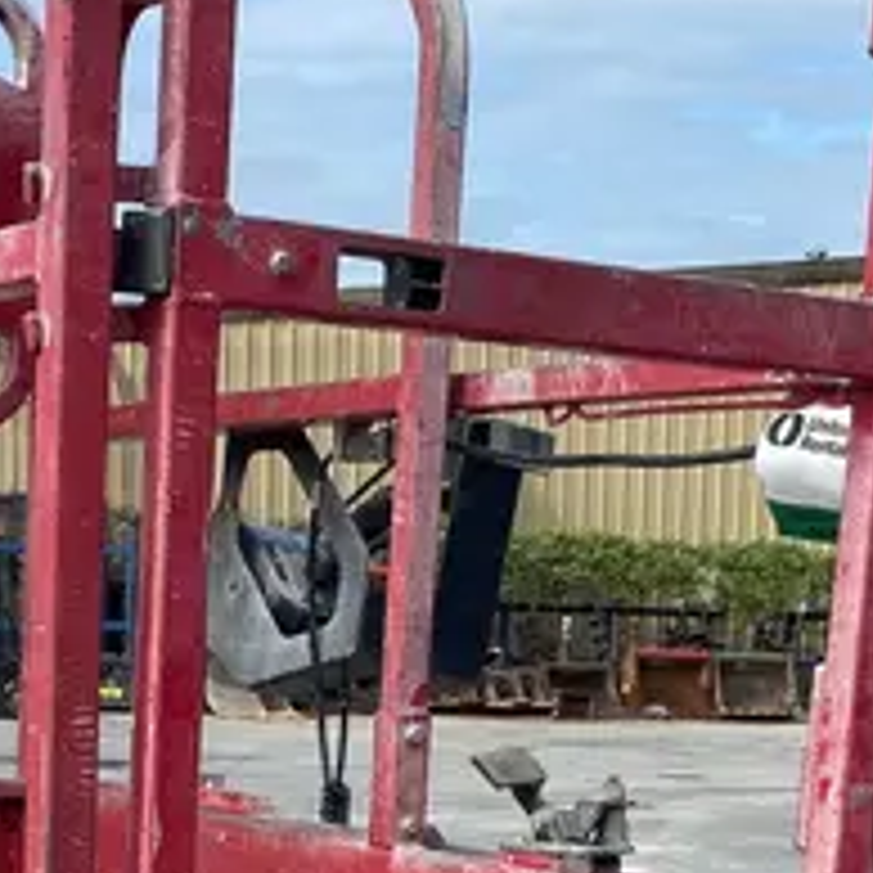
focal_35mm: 87
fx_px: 2482
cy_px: 1060
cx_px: 220
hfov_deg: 19.8
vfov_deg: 18.8
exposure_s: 1/2890
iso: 32
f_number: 1.8
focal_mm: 4.25
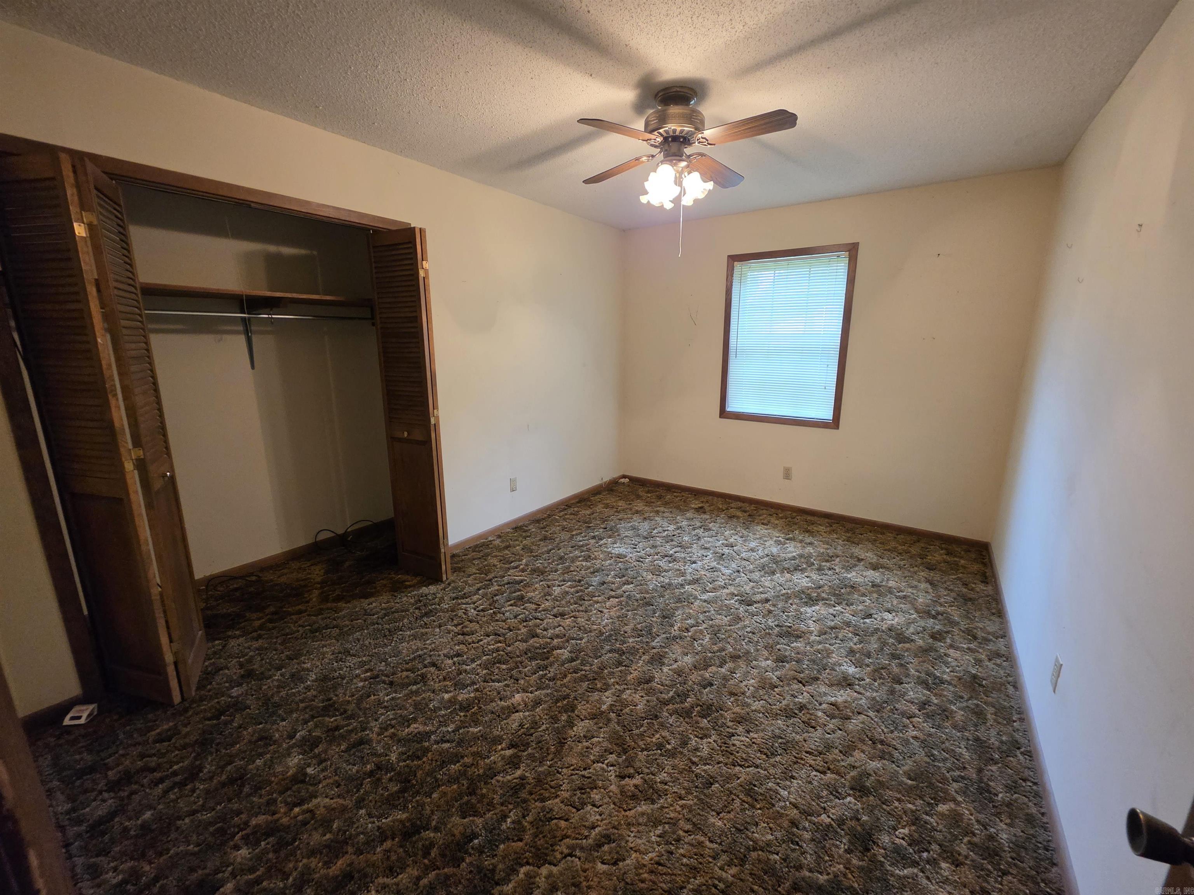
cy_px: 448
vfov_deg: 89.9
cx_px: 597
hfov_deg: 106.2
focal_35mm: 13
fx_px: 448
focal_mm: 2.2
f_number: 1.9
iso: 320
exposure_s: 1/60
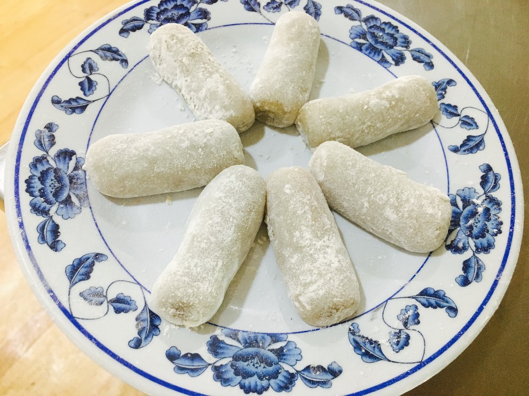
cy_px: 198
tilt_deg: -61.9
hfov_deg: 61.7
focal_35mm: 29
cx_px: 264
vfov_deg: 48.2
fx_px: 443
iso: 200
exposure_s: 1/33
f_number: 2.2
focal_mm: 4.15
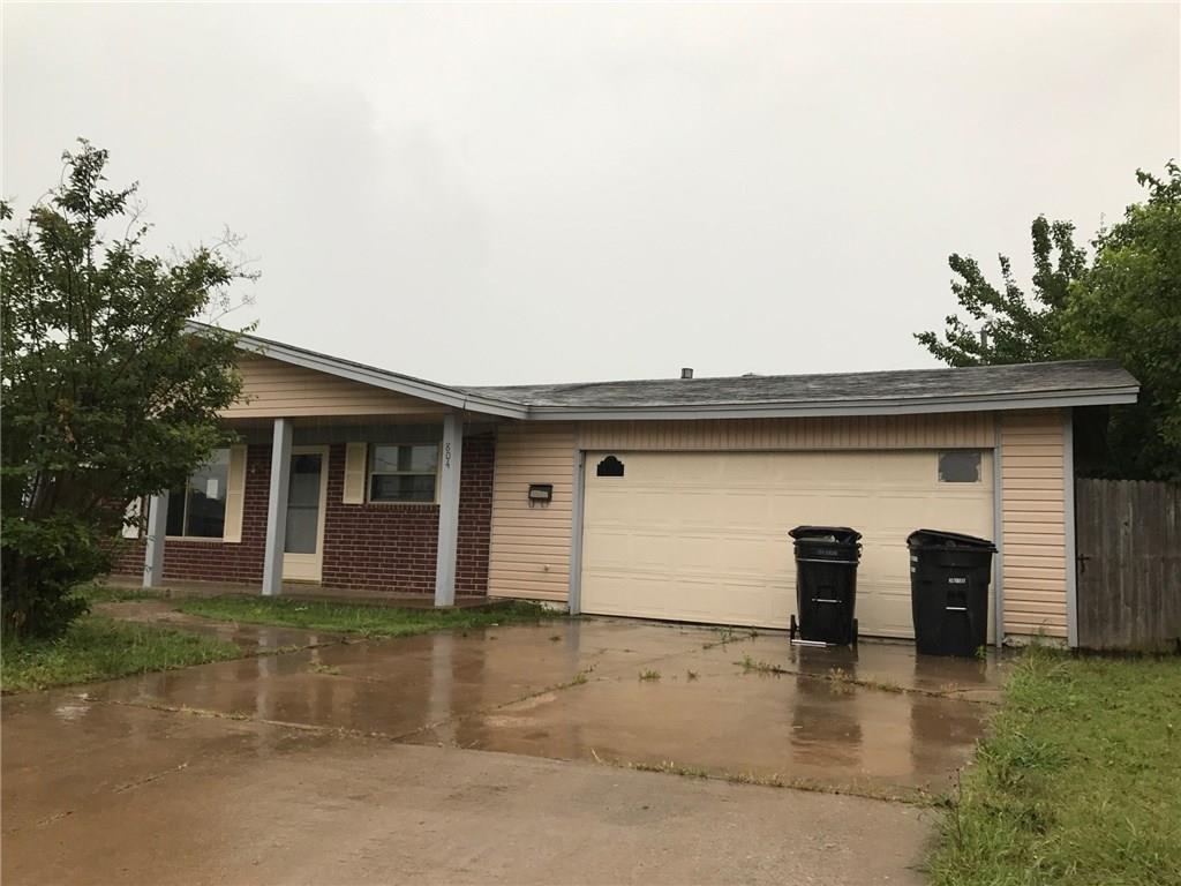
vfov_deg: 49.7
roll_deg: -2.4
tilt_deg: +7.0
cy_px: 443
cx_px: 590
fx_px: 955
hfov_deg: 63.4
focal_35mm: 28
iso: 32
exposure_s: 1/71
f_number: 1.8
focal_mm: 3.99
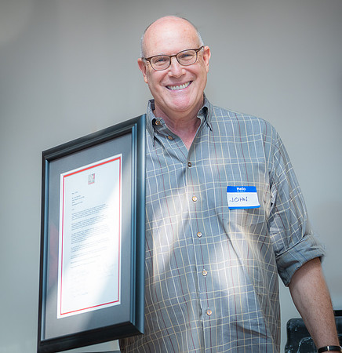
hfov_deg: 13.2
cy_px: 163
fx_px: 1479
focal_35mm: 130
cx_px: 191
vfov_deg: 13.6
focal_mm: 70
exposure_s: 1/160
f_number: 6.3
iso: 200
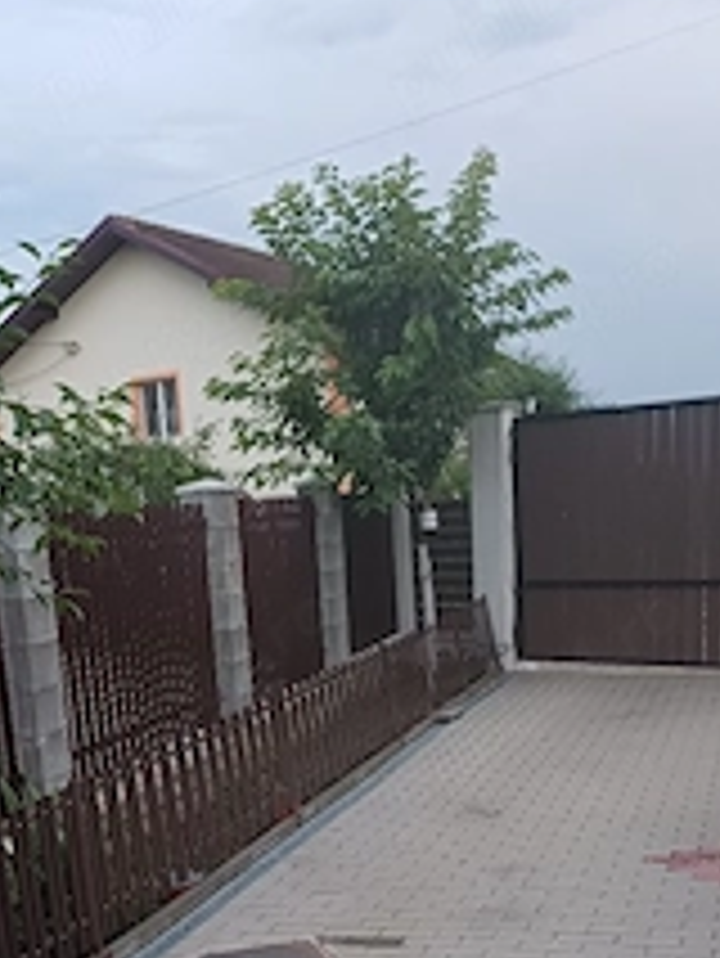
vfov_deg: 39.0
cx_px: 274
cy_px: 756
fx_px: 1302
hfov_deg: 30.8
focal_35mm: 47
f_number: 1.8
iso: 250
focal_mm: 4.65
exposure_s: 1/50
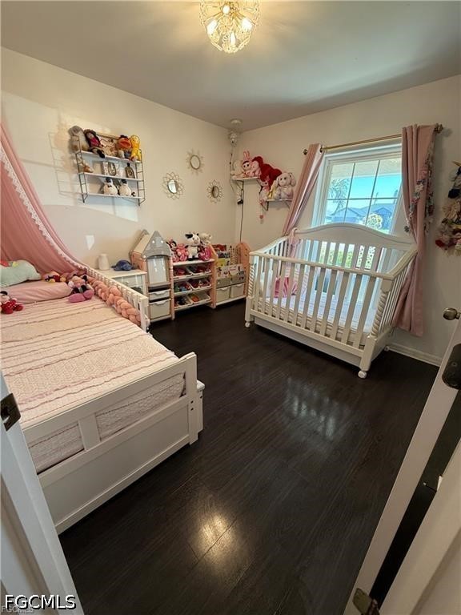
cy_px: 308
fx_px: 249
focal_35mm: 14
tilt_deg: -20.3
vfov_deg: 102.1
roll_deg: -2.3
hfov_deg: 85.7
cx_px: 230
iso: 320
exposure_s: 1/120
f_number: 2.2
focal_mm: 2.22
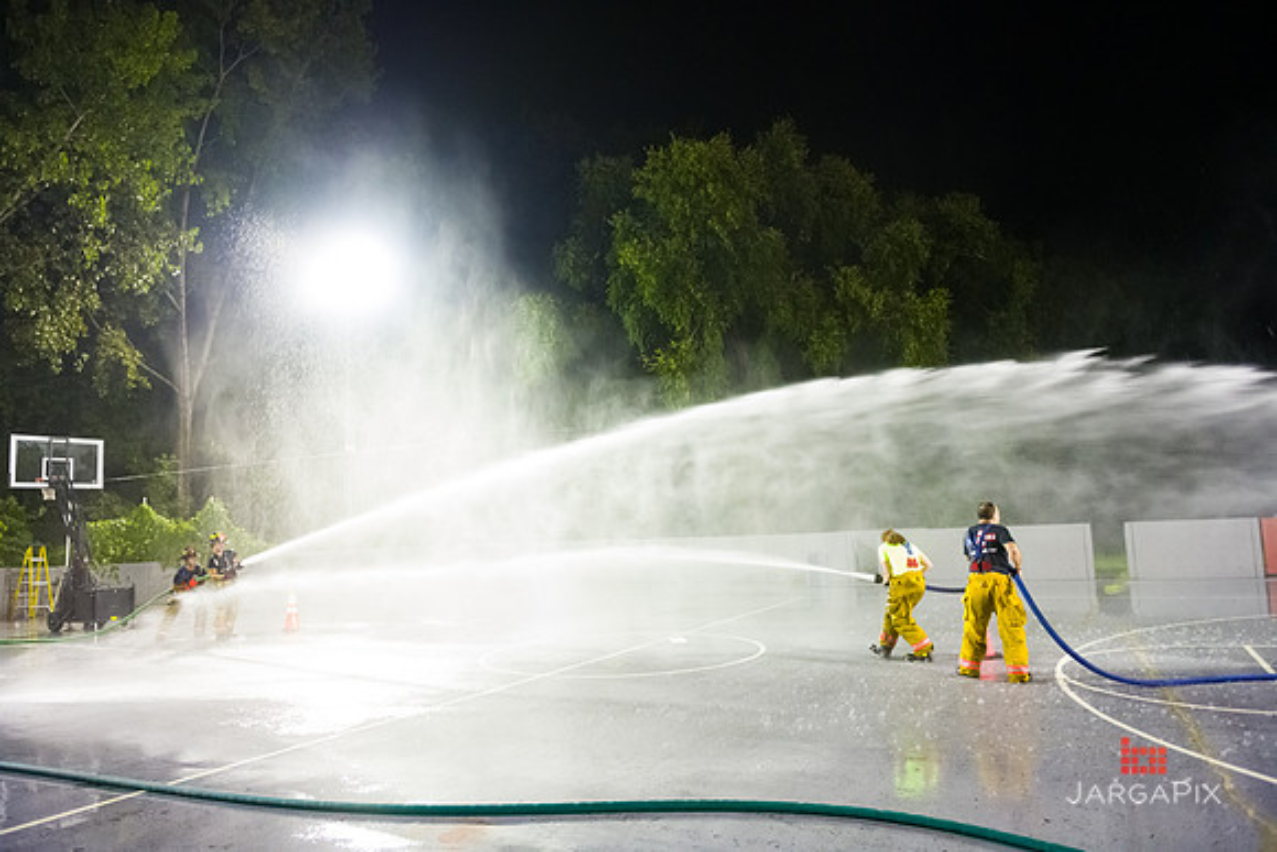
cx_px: 638
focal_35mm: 24
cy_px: 426
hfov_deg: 73.7
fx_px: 851
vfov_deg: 53.2
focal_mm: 24
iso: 6400
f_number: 3.2
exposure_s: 1/100
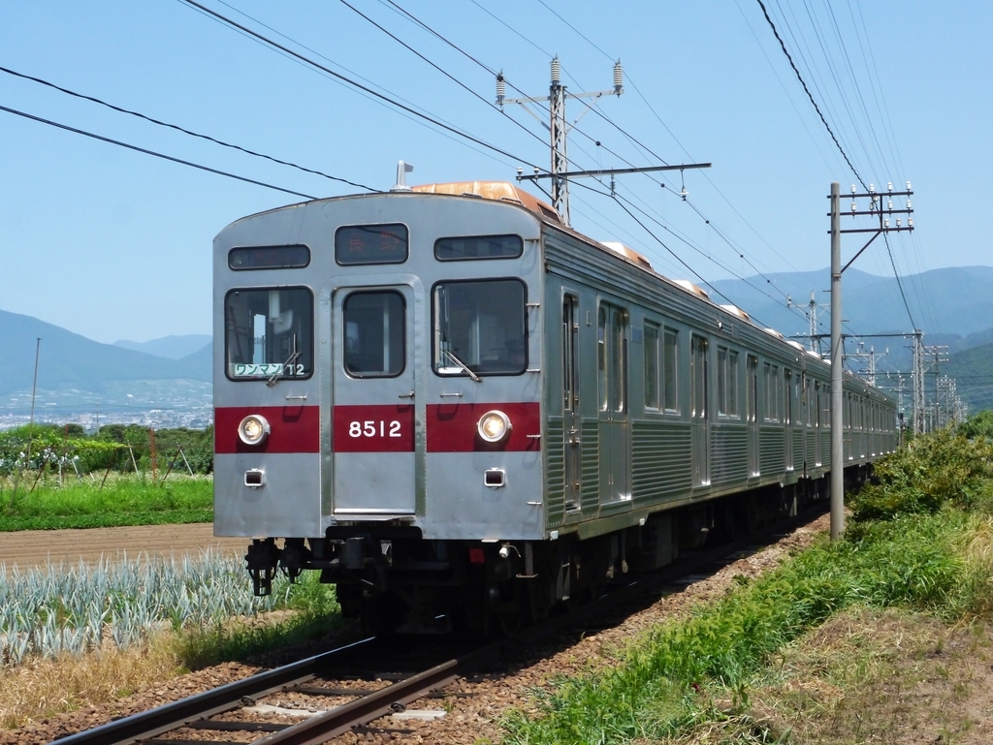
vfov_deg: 26.1
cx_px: 496
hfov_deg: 34.3
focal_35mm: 56
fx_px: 1607
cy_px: 372
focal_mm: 28
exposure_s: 1/800
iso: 800
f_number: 14
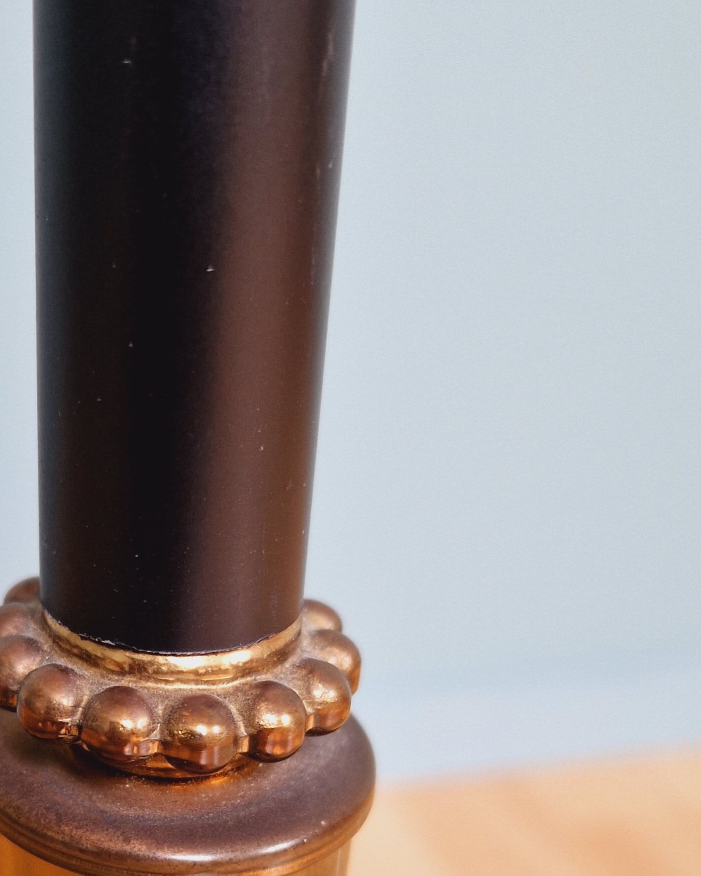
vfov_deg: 34.9
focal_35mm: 51
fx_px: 1322
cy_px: 763
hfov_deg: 29.2
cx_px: 179
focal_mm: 5.4
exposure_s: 1/100
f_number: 1.8
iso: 160
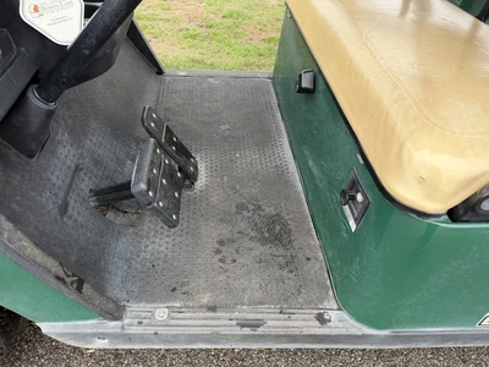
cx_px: 244
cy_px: 184
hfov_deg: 71.6
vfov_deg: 56.8
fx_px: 339
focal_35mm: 24
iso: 80
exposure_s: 1/494
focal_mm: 6.76
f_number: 1.78
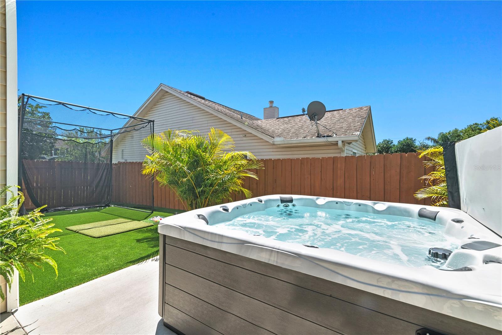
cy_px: 168
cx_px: 251
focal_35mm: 16
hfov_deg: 96.7
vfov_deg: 73.8
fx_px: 223
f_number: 11
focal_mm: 16
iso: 100
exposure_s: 1/180
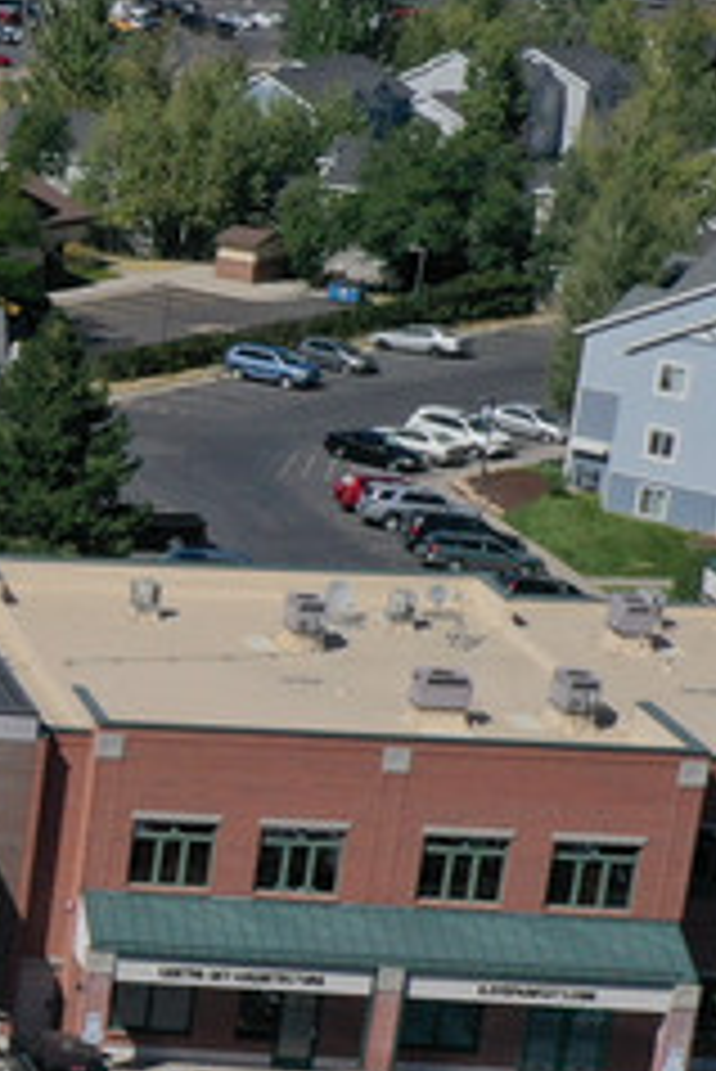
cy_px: 666
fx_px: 3366
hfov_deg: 9.8
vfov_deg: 18.1
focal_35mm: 113
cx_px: -1297
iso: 100
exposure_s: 1/800
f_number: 7.1
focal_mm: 10.26
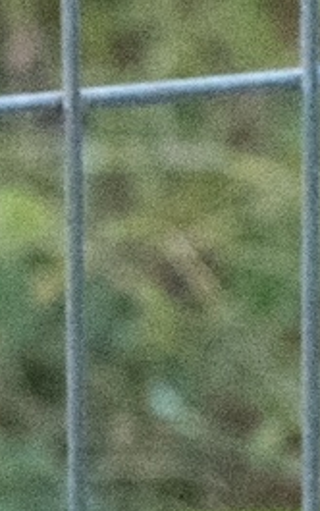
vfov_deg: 9.6
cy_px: 588
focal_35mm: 215
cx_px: -260
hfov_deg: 6.0
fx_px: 2995
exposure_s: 1/1250
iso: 3200
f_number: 6.3
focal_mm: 28
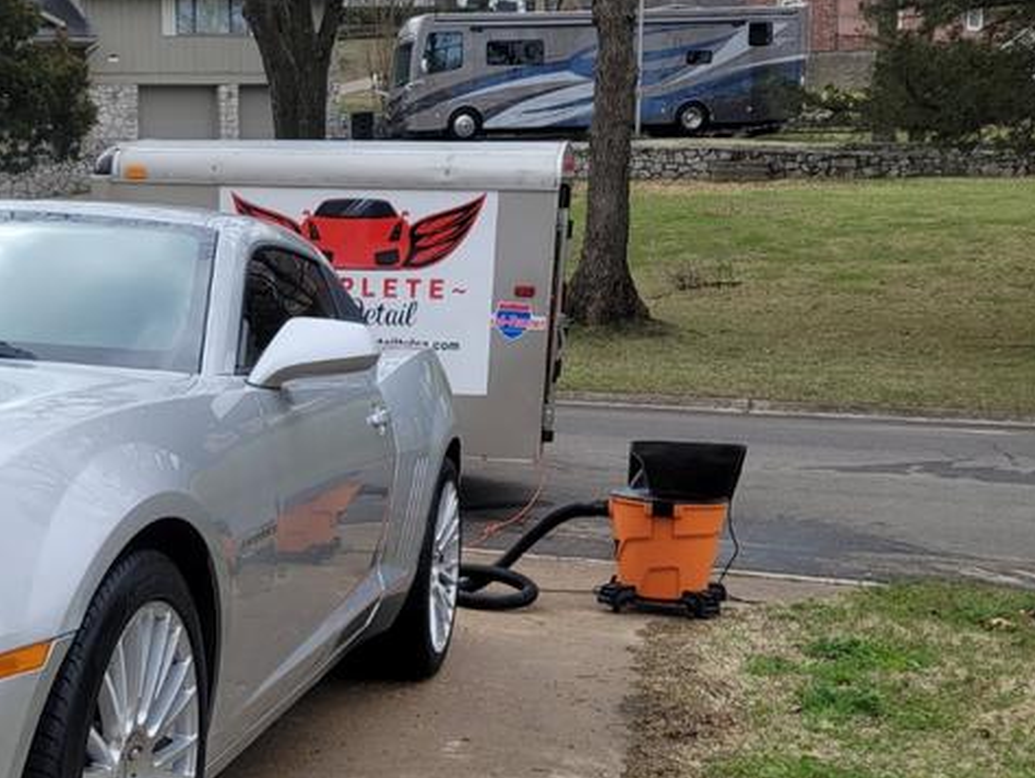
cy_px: 505
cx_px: 138
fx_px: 1615
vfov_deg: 26.9
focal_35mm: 54
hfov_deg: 33.9
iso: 20
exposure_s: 1/655
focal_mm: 7
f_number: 1.8
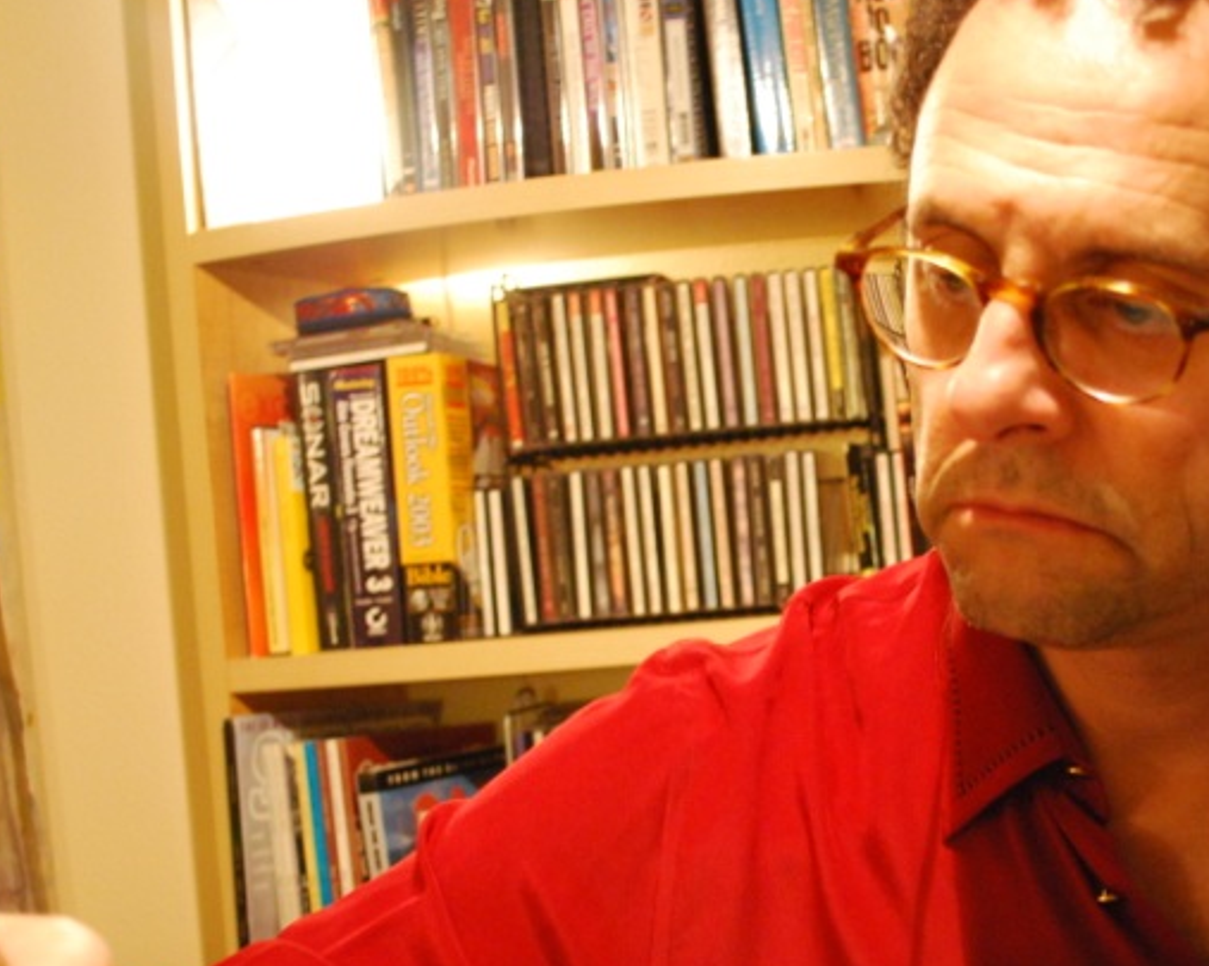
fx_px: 1967
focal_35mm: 55
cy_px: 642
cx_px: 813
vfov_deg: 27.4
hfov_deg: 33.8
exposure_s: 1/13
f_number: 4
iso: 1600
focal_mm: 22
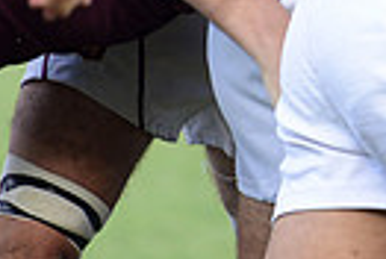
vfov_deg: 1.2
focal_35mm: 1192
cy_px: -293
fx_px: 12810
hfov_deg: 1.7
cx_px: 843
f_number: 4
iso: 640
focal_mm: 270
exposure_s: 1/500
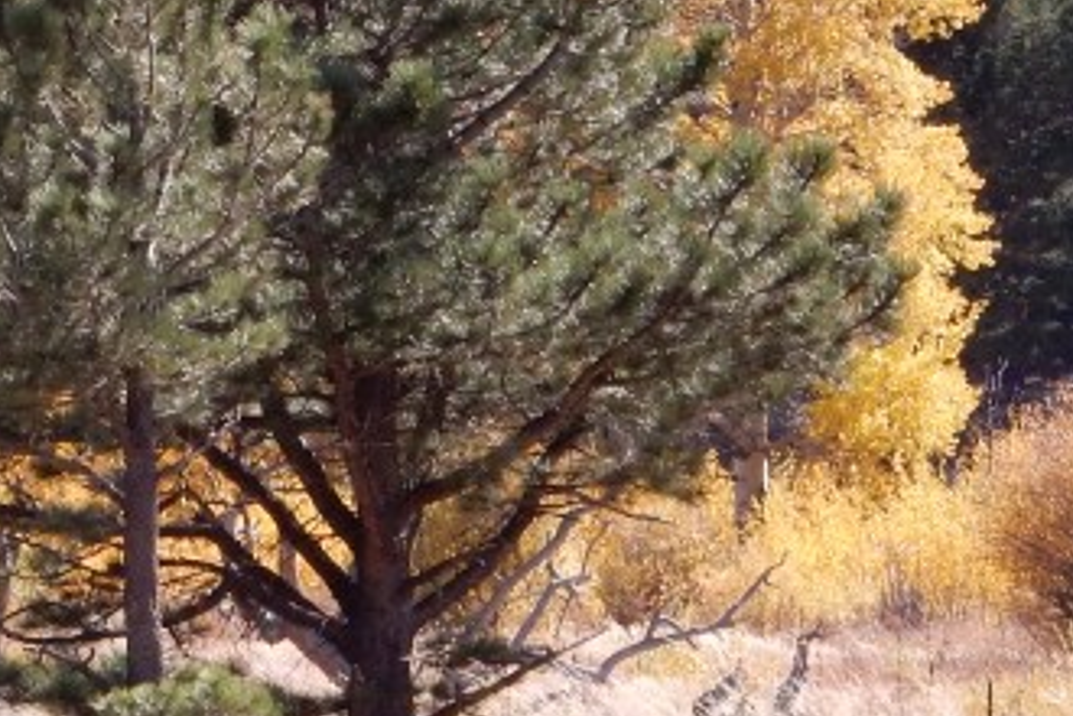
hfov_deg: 3.3
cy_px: 169
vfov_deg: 2.2
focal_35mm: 622
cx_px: -218
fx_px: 18538
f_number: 6.3
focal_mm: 34.5
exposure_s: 1/200
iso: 125
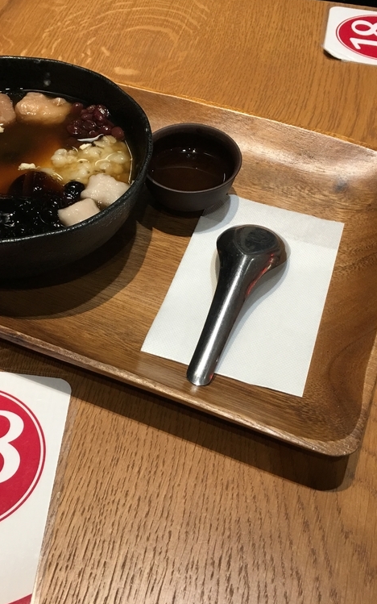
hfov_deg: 30.1
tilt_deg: -47.2
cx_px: 102
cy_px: 299
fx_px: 691
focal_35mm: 42
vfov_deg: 47.2
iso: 40
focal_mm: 4.15
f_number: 2.2
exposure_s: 1/30
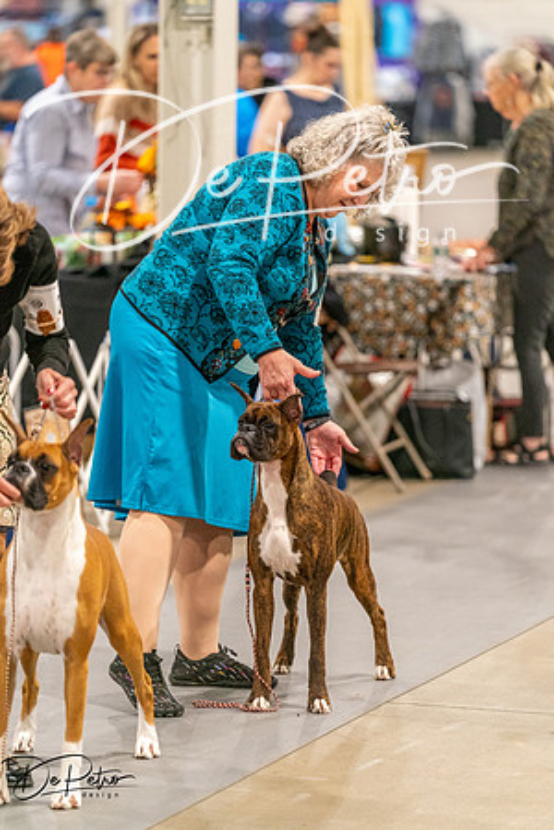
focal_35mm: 182
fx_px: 4201
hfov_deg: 7.5
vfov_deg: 11.3
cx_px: 277
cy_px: 415
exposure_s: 1/250
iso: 6400
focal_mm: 182
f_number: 3.2
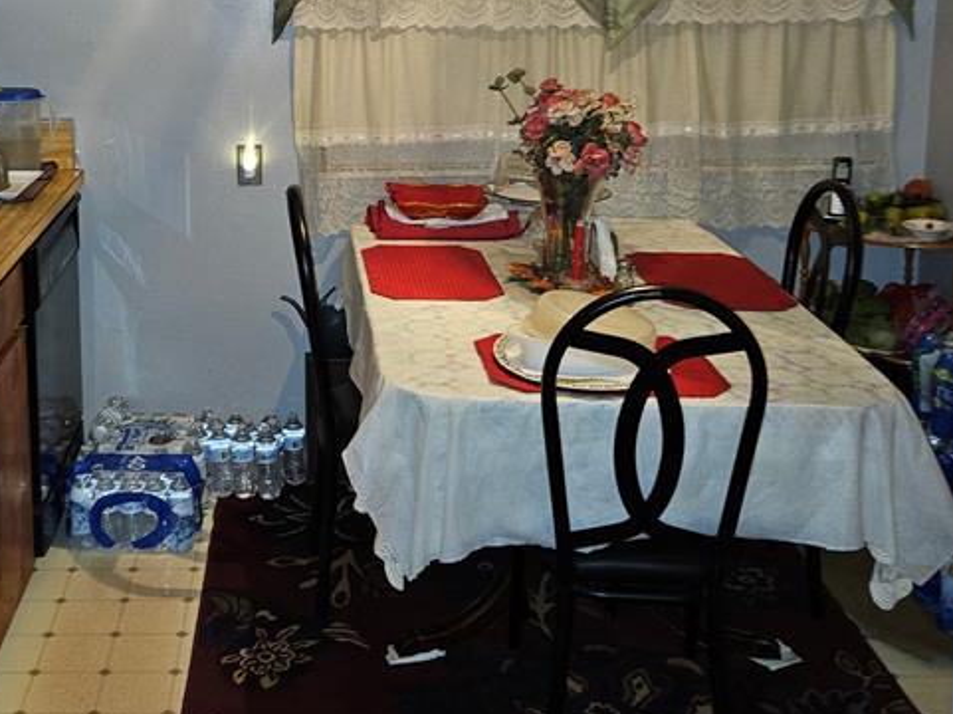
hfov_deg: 38.5
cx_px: 319
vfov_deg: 29.0
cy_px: 153
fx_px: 1348
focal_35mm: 49
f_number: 1.8
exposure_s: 1/10.6
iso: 125
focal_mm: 5.4
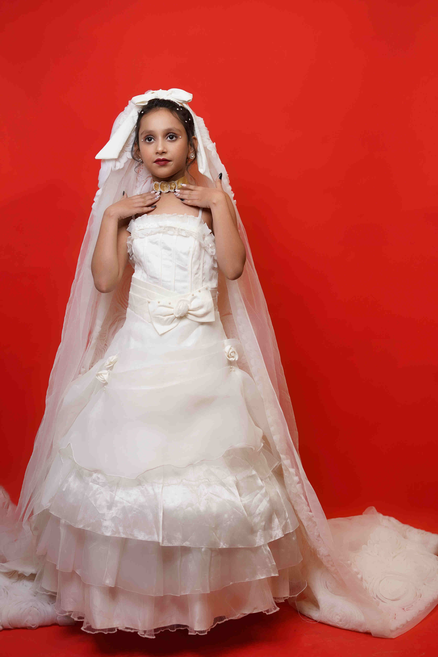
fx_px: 912
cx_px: 219
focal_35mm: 50
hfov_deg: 27.0
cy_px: 328
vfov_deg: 39.6
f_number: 2.8
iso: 320
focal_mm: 50
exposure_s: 1/250
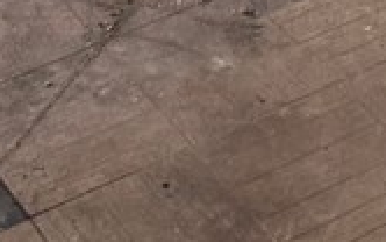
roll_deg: -0.8
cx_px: 160
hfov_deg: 13.3
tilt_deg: -18.1
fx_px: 1653
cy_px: -533
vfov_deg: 7.2
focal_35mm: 157
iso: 200
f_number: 1.78
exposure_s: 1/66
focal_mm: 6.76
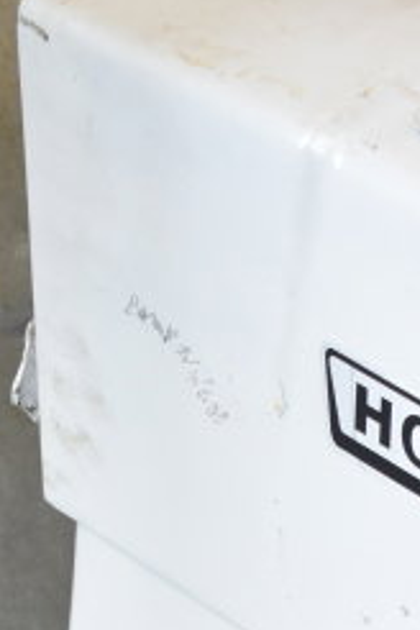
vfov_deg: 12.5
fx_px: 2640
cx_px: 571
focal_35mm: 151
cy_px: 1095
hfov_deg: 8.9
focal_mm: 27
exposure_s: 1/40
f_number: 4
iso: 560
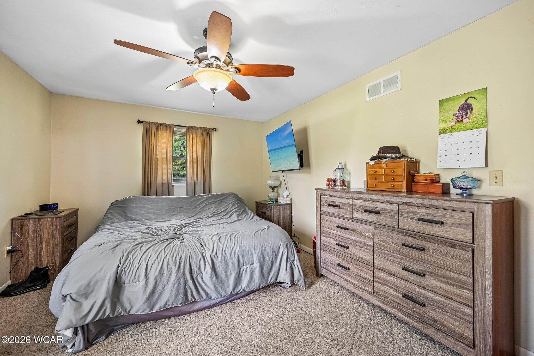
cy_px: 178
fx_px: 208
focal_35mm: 14
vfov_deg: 81.2
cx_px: 267
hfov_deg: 104.3
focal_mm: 14
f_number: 4
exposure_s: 1/10
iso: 400
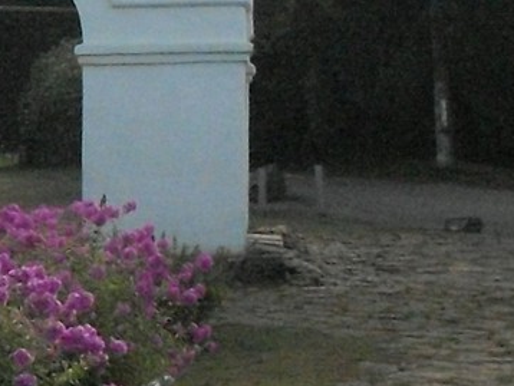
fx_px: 2259
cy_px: 150
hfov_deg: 12.1
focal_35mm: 152
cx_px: -352
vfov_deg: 9.8
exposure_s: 1/350
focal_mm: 6.3
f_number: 8.4
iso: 400
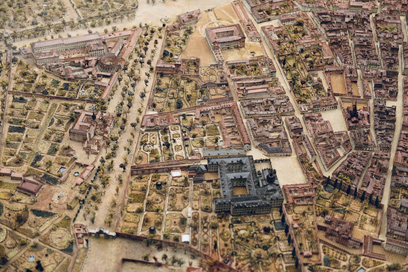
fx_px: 680
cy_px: 136
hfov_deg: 33.4
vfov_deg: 22.6
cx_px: 204
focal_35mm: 60
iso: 1600
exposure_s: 1/200
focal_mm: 60
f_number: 3.5
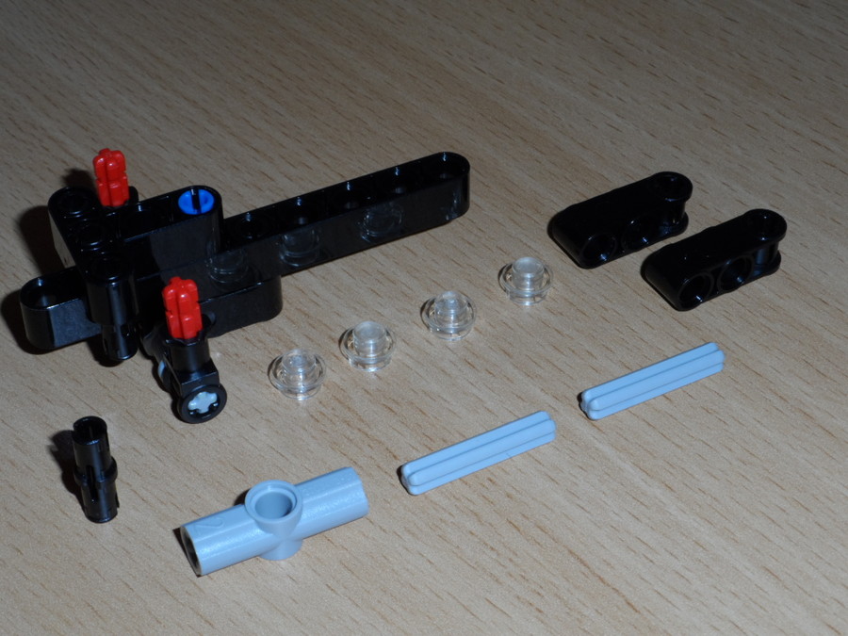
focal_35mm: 73
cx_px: 424
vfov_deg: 20.2
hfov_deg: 26.7
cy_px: 318
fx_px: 1788
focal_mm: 11.9
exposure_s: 1/20
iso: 100
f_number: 7.7
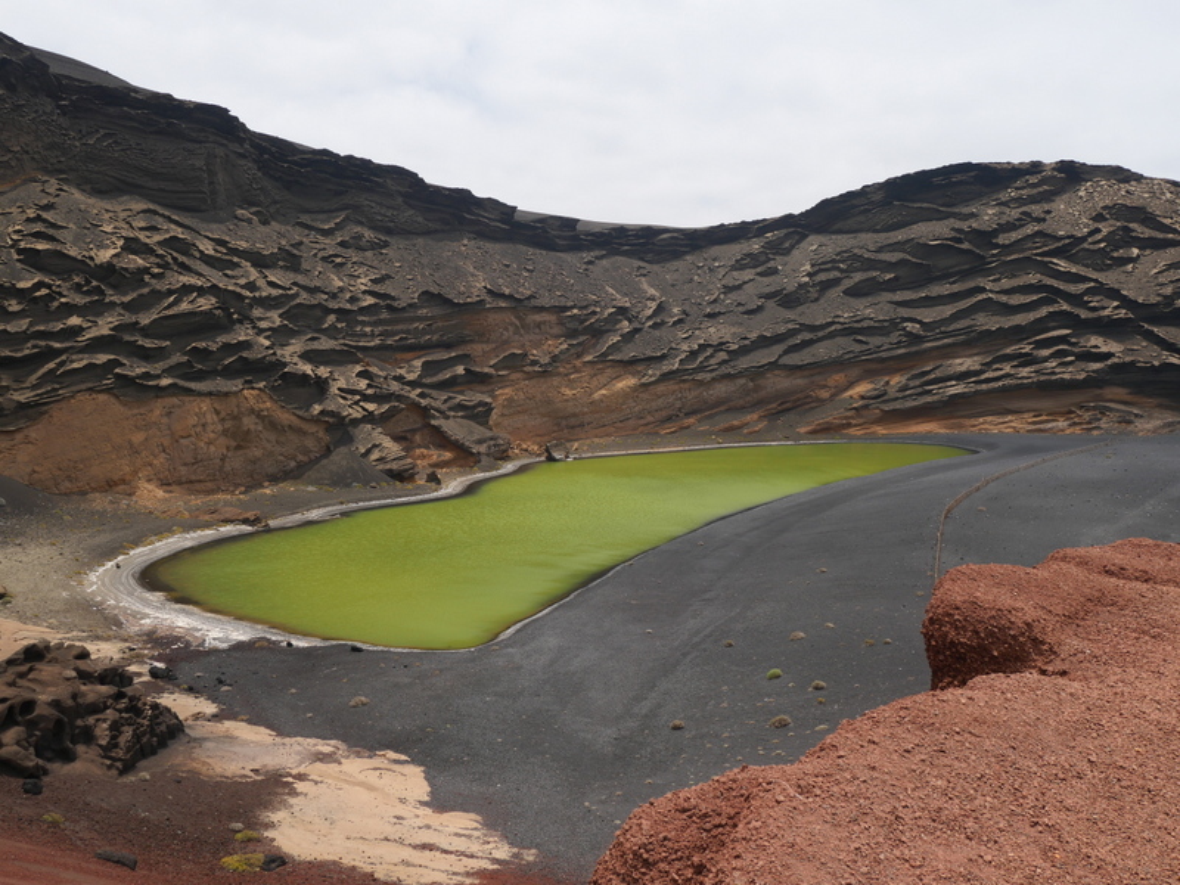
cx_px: 590
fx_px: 1091
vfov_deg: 44.2
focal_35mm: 32
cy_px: 442
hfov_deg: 56.8
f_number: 6.3
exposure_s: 1/320
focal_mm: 16
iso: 200
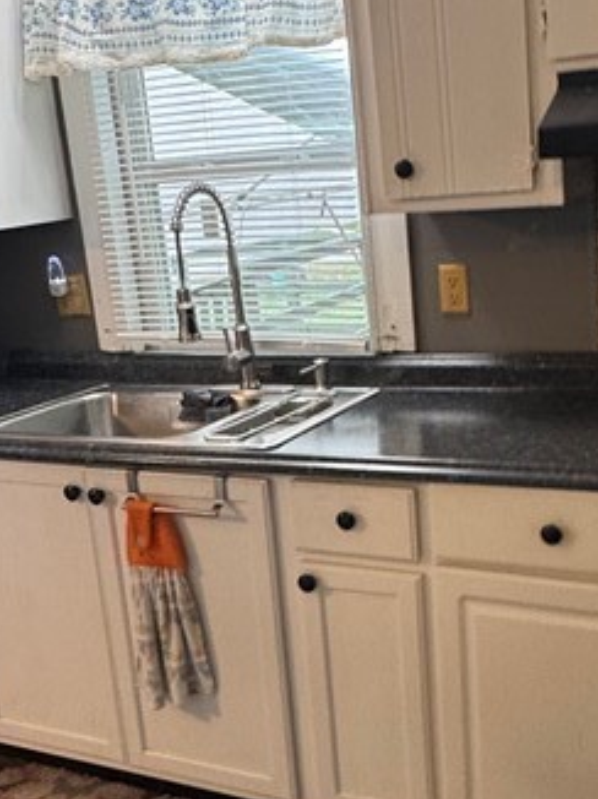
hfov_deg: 32.7
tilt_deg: -11.7
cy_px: 429
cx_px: 373
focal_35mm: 44
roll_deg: +3.0
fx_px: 1015
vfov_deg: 42.9
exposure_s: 1/60
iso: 160
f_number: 2.2
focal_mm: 2.22
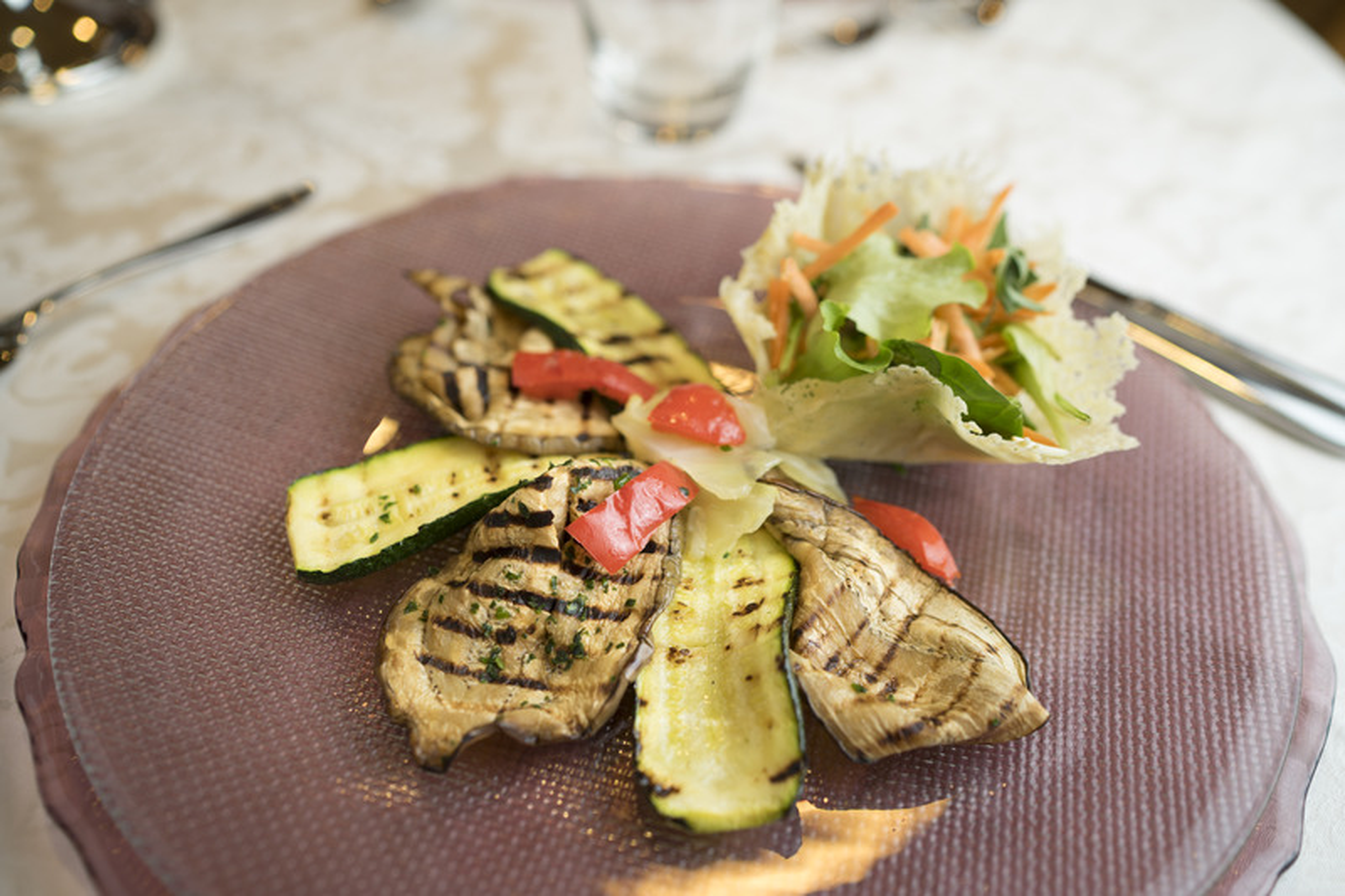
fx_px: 1307
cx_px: 672
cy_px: 448
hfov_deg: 54.4
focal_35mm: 35
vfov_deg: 37.8
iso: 100
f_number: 2.5
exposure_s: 1/25
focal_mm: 35
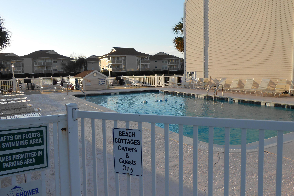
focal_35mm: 28
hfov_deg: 65.5
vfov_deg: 46.3
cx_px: 147
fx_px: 229
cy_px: 89
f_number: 3.5
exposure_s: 1/500
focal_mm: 4.6
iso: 80
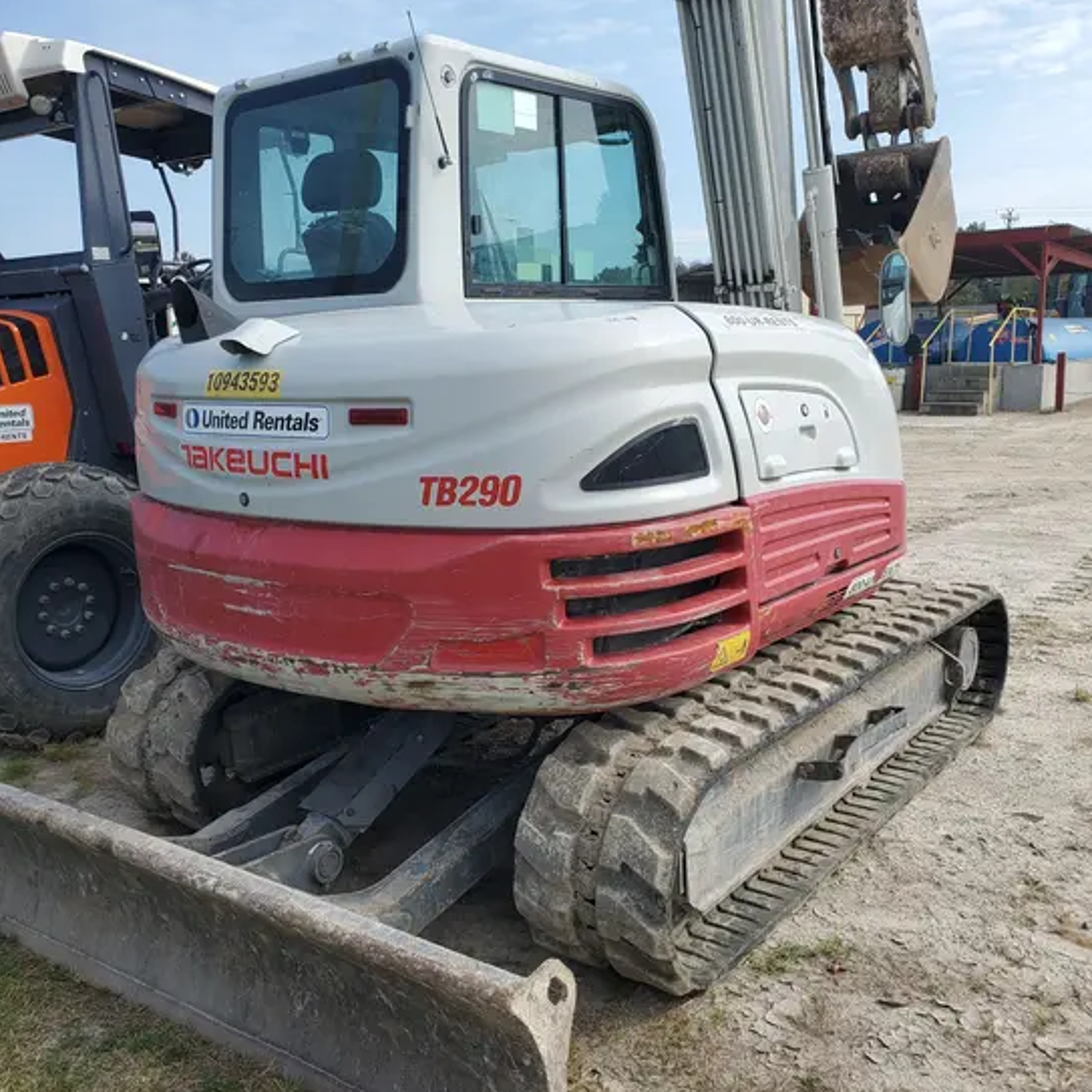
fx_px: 1106
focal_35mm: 31
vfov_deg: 52.5
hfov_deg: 52.5
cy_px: 572
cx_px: 551
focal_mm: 4.3
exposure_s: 1/1142
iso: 50
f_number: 2.4
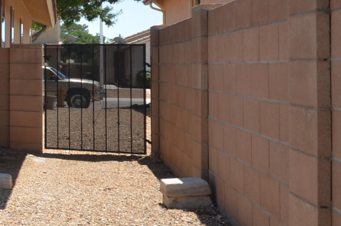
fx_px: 671
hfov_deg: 20.1
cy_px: 36
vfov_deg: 18.9
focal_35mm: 71
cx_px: -282
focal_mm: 12
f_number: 8
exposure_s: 1/250
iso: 100
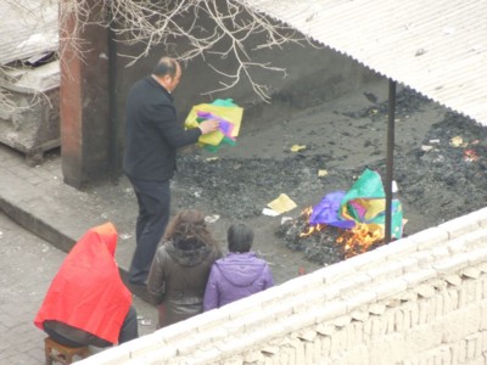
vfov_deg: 4.2
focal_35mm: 350
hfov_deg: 5.7
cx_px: 244
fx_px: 4924
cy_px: 182
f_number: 5.9
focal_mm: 63
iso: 400
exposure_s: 1/80
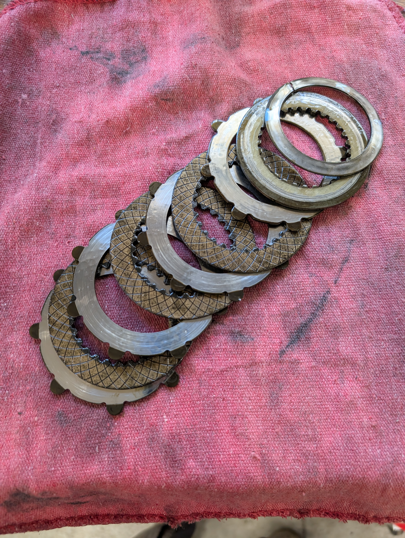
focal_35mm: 24
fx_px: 373
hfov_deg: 56.9
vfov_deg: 71.5
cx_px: 202
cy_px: 269
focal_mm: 6.9
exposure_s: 1/60
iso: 233
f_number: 1.68
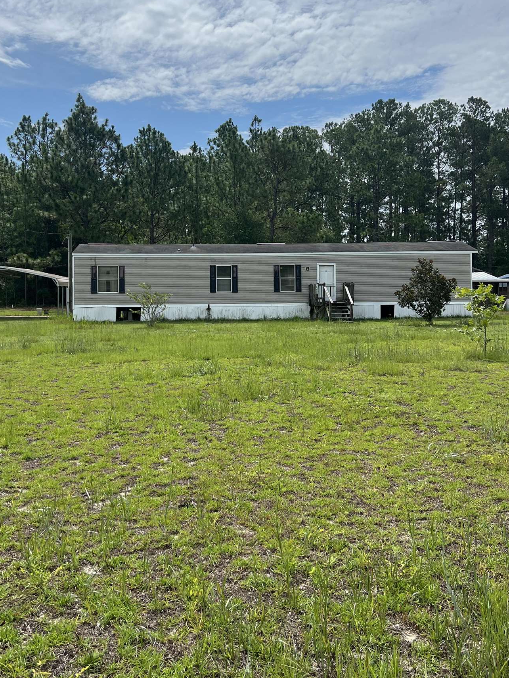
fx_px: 686
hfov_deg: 40.6
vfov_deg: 52.5
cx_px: 221
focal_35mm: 35
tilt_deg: +1.0
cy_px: 292
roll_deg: +1.4
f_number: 1.5
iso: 50
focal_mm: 5.7
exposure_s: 1/9434
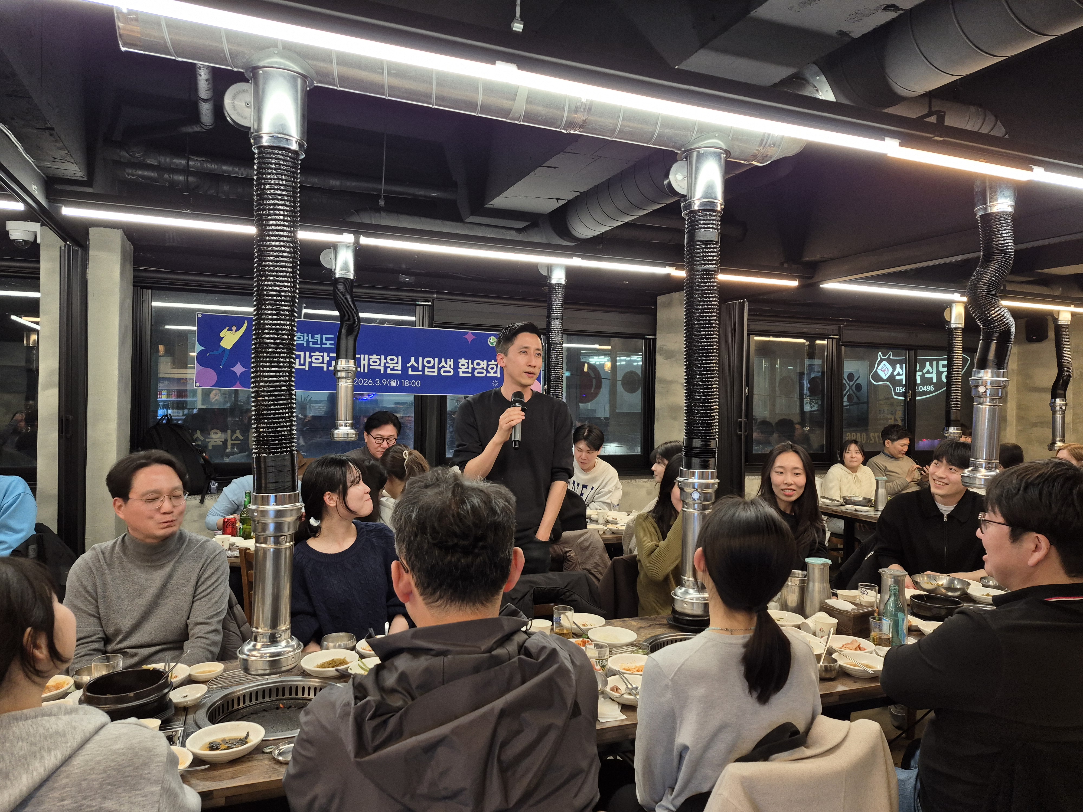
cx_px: 542
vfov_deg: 58.9
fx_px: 720
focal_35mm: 23
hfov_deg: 73.9
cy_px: 406
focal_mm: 5.4
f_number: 1.8
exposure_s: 1/120
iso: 160
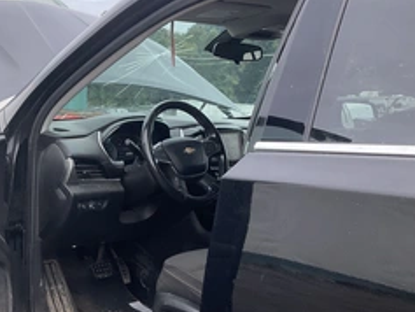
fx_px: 588
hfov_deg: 37.4
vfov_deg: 29.7
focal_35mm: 49
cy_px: 175
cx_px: 77
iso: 25
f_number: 1.8
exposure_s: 1/620
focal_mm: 3
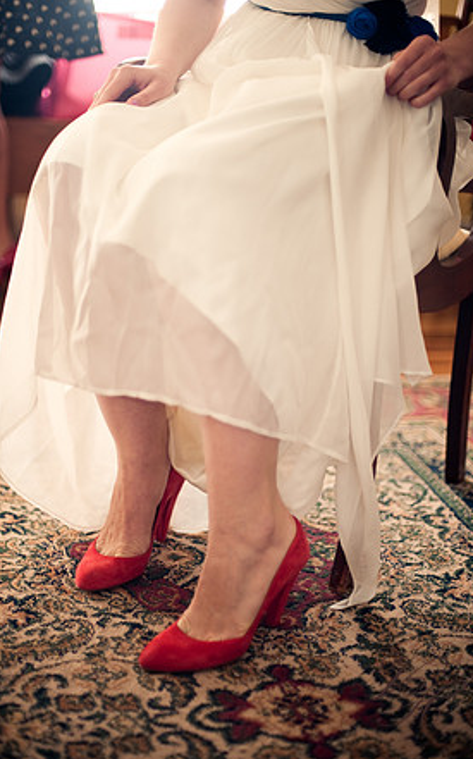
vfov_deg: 38.9
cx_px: 228
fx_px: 1074
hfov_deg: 24.8
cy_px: 373
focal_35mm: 52
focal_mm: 50
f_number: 1.4
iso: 200
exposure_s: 1/100
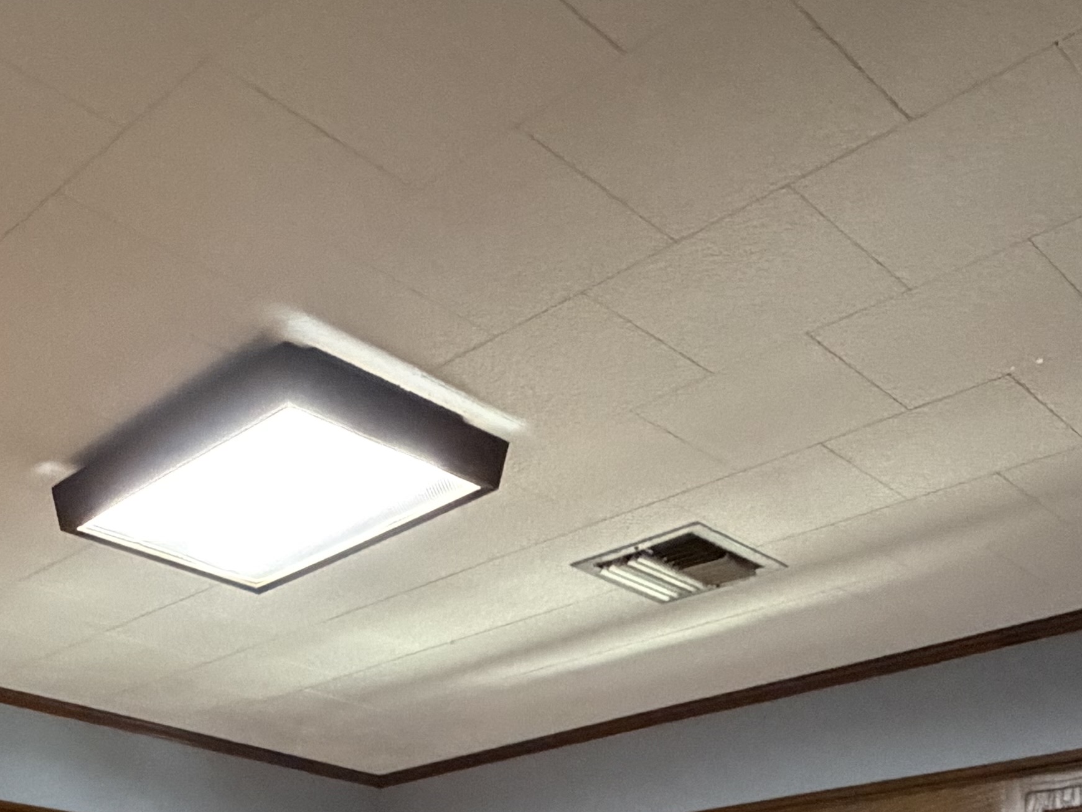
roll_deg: -1.1
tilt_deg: -5.2
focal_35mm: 46
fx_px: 1438
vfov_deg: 24.5
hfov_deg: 40.9
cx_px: 393
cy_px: 1217
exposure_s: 1/60
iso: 1250
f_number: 2.2
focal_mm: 2.22
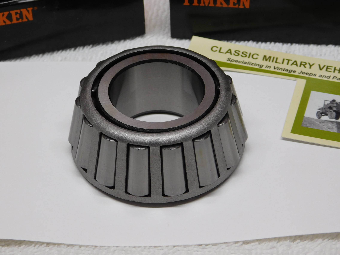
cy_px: 128
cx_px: 170
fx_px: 894
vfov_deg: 16.2
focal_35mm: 91
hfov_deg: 21.5
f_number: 4.5
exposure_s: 1/50
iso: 125
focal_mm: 16.1
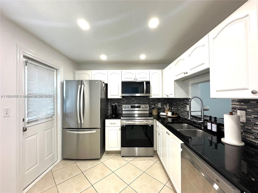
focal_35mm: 14
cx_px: 129
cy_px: 96
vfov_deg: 85.7
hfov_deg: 102.1
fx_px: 104
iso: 200
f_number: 2.2
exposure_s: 1/120
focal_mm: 2.22
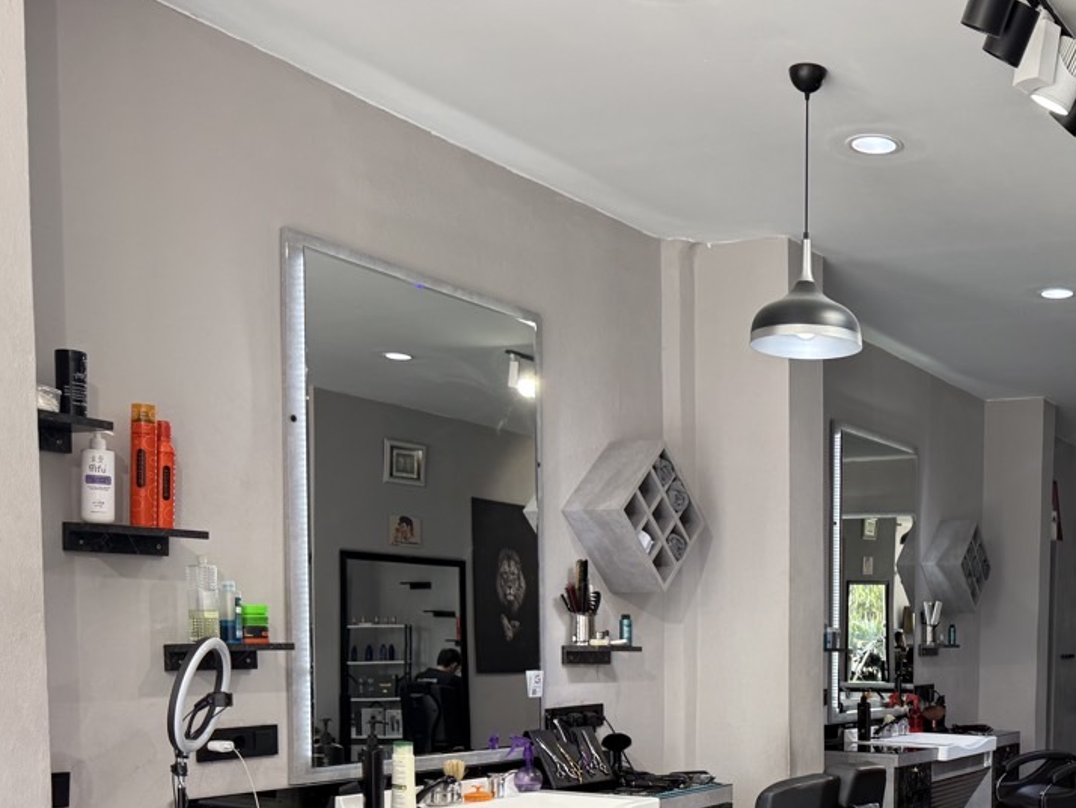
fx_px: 1337
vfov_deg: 32.1
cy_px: 713
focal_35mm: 43
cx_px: 921
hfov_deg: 41.2
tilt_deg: -3.7
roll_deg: -1.6
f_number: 1.78
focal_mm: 6.76
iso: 100
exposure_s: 1/243
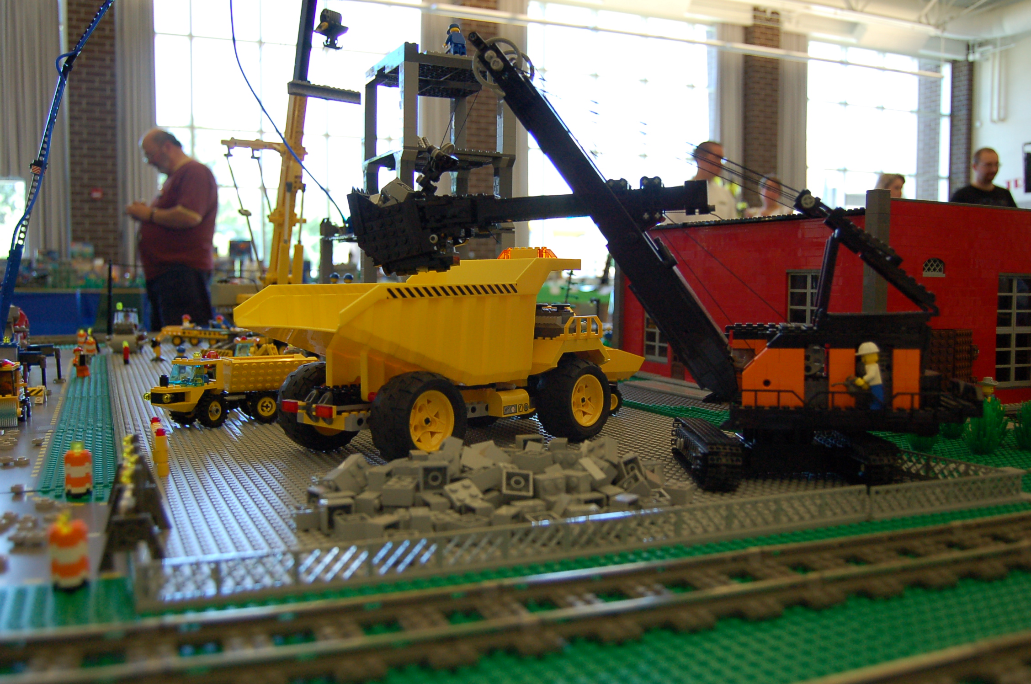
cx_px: 516
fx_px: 943
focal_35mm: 33
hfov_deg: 57.3
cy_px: 342
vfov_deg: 39.8
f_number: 3.8
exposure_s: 1/125
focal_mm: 22
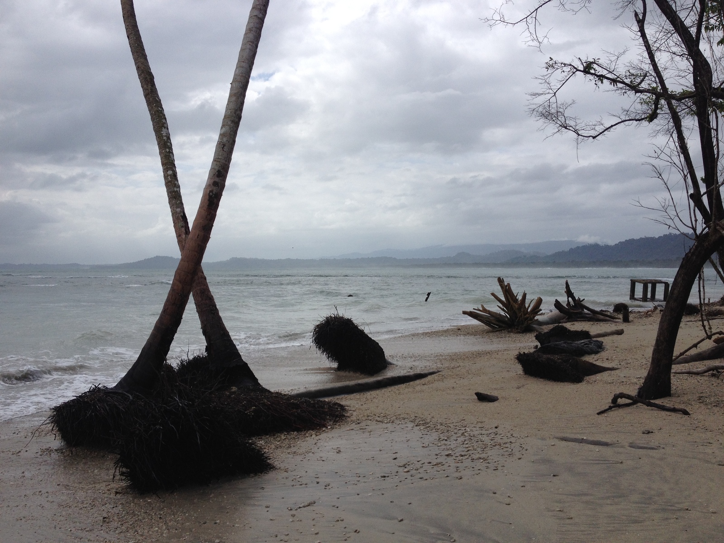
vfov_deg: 40.7
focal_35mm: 35
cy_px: 272
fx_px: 732
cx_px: 362
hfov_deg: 52.6
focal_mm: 4.28
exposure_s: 1/2762
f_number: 2.4
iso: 50
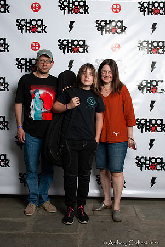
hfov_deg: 32.0
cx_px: 82
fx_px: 288
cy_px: 124
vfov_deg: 46.4
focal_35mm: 42
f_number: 5.6
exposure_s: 1/160
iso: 100
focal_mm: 28
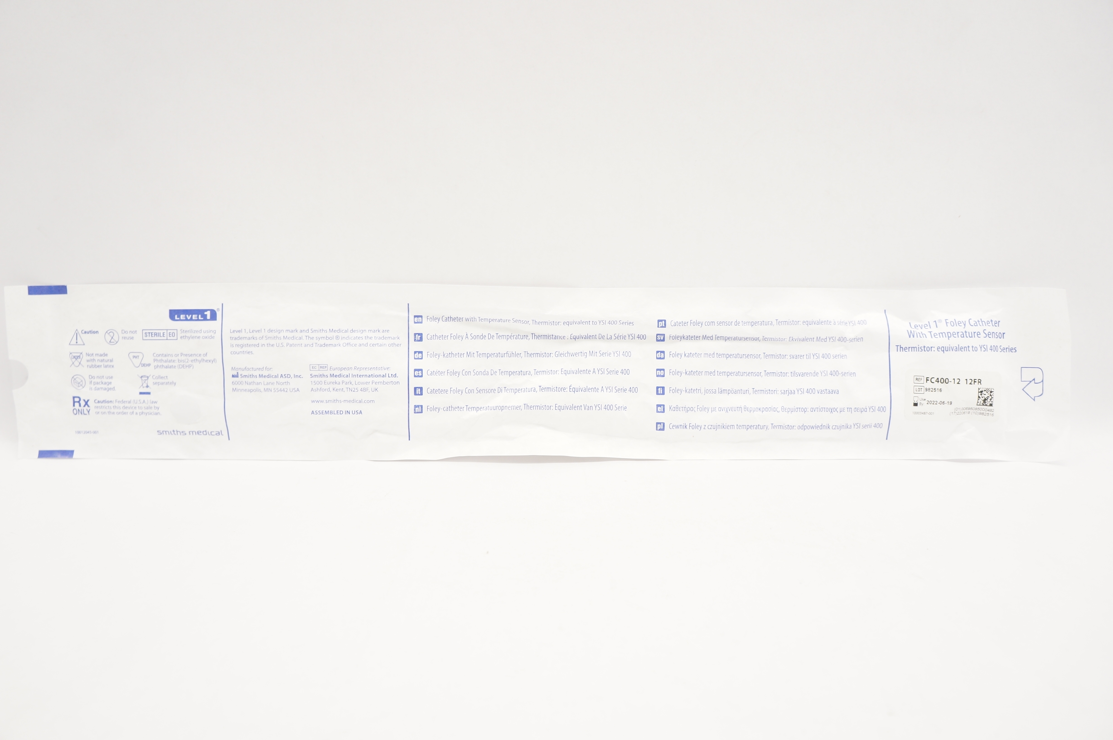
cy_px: 370
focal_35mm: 27
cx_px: 556
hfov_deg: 67.4
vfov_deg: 47.8
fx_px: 834
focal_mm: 18
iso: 400
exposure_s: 1/60
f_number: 5.6
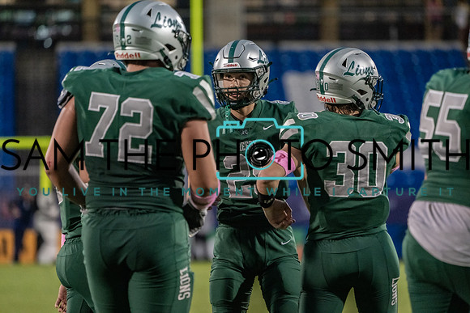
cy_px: 156
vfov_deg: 3.9
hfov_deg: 5.9
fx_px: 4596
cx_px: 235
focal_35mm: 352
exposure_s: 1/800
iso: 8000
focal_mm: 352
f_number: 5.6
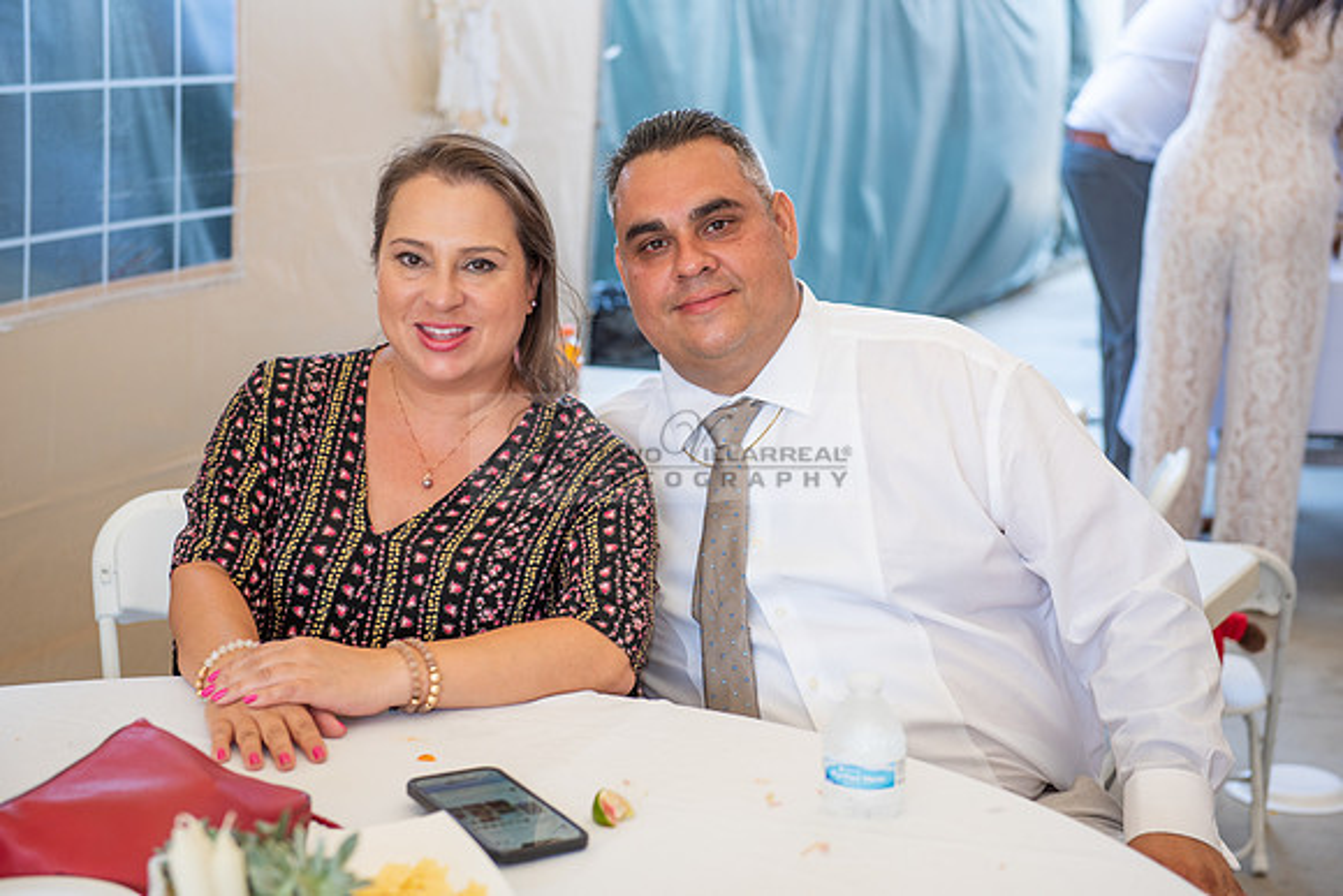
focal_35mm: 66
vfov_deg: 20.6
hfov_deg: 30.5
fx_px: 2463
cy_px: 448
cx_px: 672
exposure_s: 1/80
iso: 200
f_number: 4
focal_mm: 66
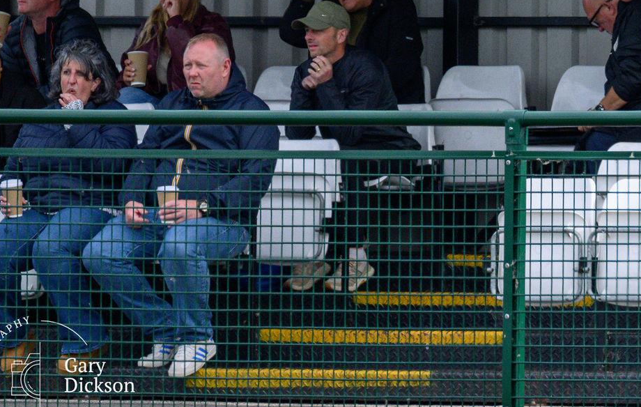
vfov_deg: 1.1
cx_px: 823
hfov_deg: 1.7
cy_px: 38
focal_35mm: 1221
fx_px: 21424
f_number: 5.6
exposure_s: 1/2000
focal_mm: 400
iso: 1250
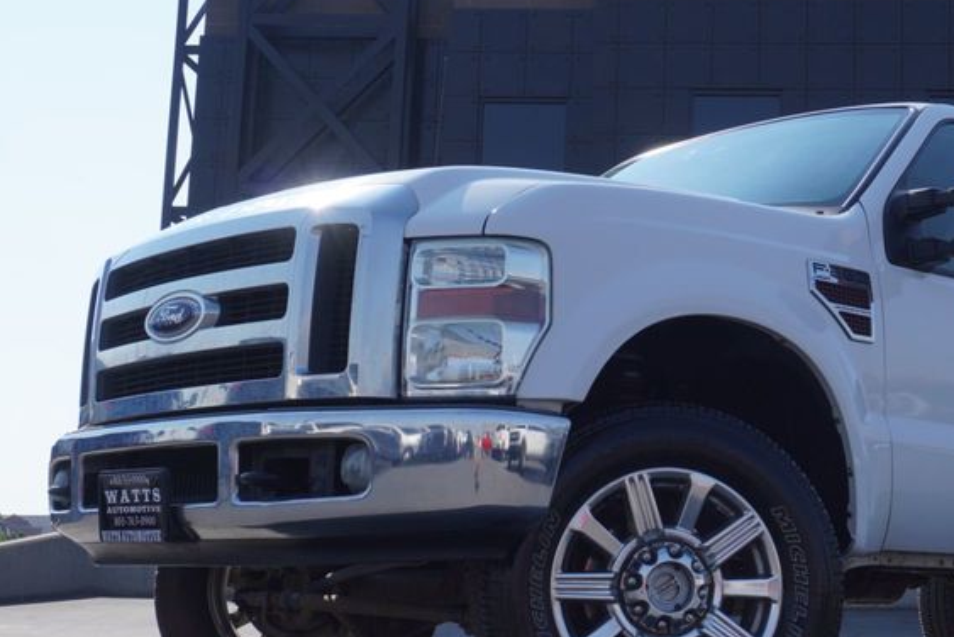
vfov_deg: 22.6
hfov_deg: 32.8
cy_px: 335
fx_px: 1591
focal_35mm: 60
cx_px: 702
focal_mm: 22
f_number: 8
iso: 100
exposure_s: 1/250
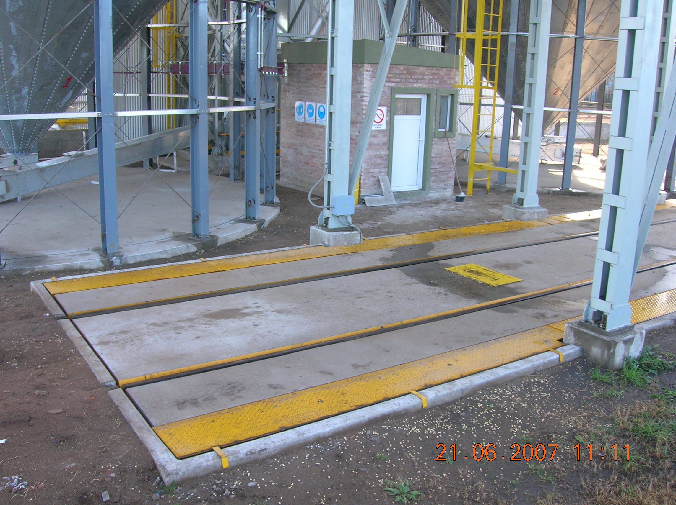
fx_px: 663
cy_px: 252
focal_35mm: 34
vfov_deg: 41.7
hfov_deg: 54.0
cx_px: 338
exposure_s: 1/27.5
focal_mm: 5.7
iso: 50
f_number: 4.9
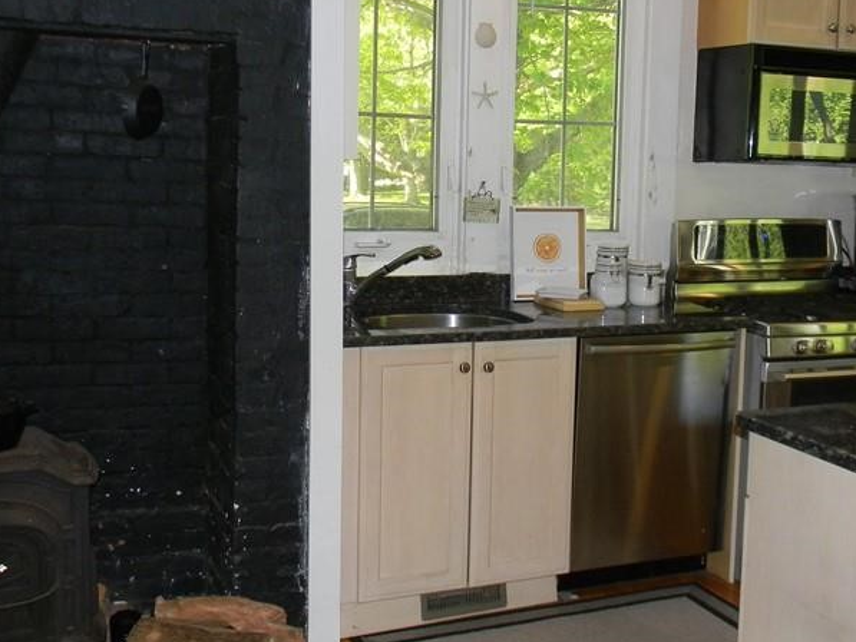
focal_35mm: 48
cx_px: 563
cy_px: 281
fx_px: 1187
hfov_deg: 39.2
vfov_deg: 30.2
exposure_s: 1/28.8
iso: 200
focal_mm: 5
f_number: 3.5
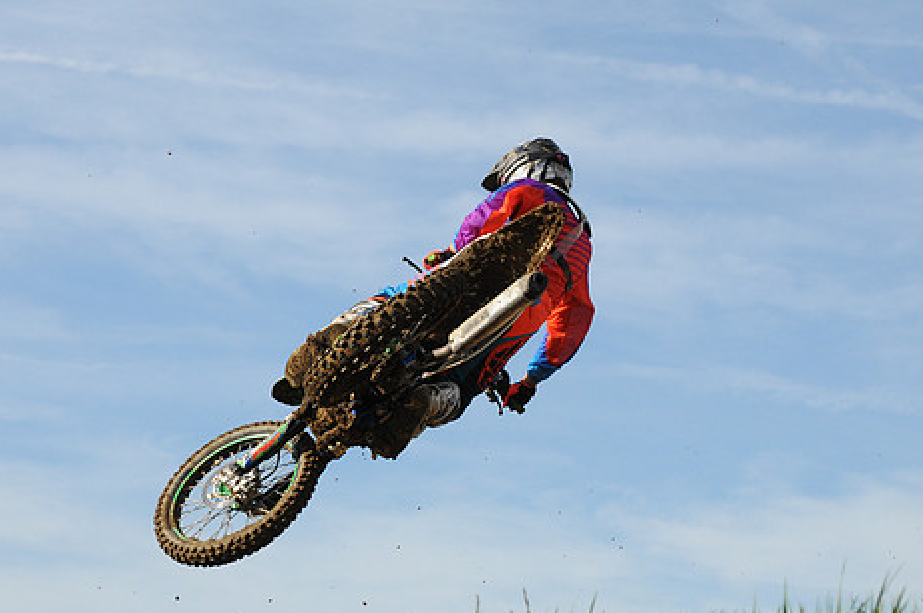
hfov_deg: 15.2
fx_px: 3456
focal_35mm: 135
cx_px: 471
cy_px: 290
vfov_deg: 10.1
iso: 640
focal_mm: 72
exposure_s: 1/1600
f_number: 8
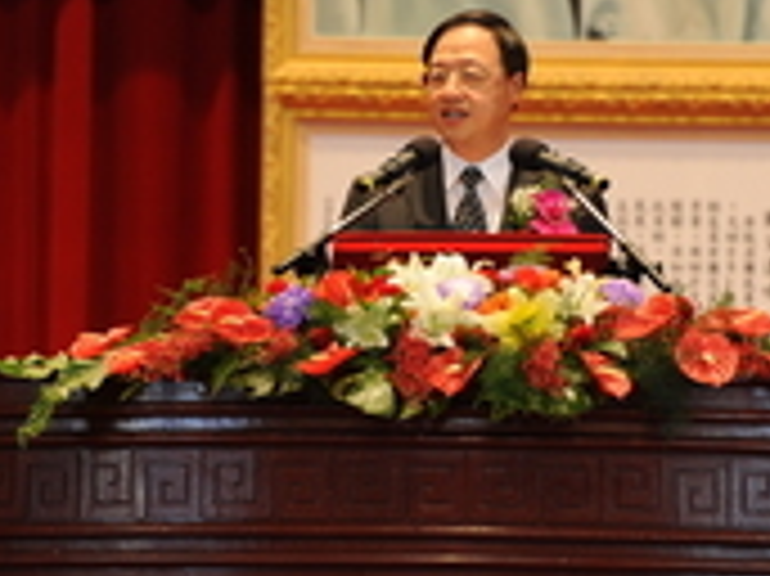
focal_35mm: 449
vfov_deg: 3.3
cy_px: 302
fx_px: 9981
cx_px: 446
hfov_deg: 4.4
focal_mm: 200
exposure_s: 1/125
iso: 500
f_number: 2.8
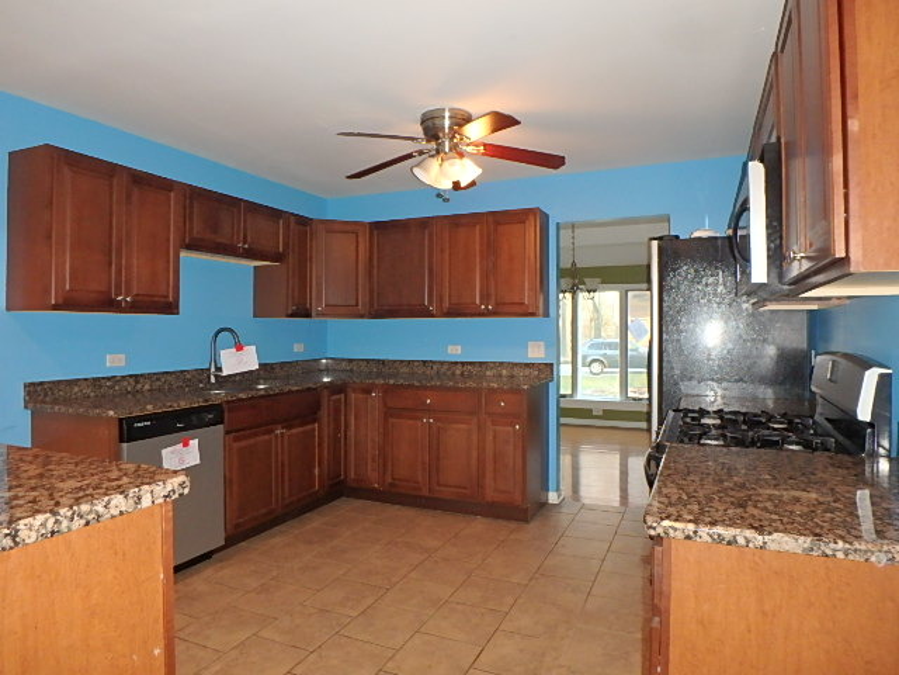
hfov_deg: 73.9
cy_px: 338
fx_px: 597
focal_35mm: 23
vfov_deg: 58.9
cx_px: 450
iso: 400
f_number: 3.8
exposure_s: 1/30
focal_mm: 4
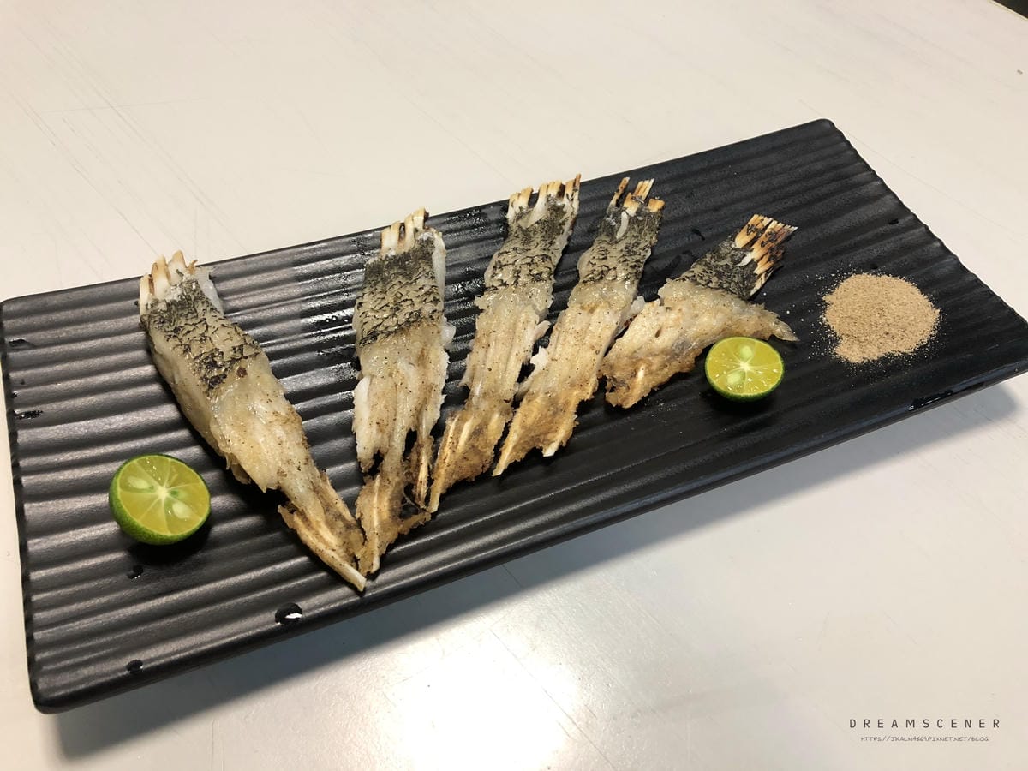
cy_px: 386
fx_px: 832
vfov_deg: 49.7
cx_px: 514
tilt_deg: -54.5
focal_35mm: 28
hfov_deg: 63.4
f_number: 1.8
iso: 50
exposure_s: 1/15
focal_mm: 3.99
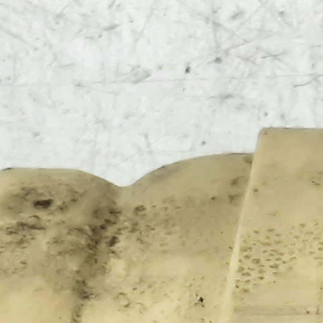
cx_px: 393
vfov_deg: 11.2
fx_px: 1573
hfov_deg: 11.5
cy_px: 502
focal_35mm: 149
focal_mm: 2.91
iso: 160
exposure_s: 1/50
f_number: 1.9
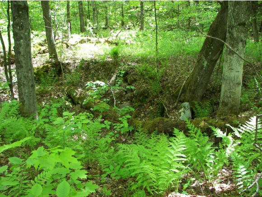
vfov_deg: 39.7
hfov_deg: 51.3
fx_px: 273
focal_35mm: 36
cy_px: 98
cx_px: 131
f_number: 2.8
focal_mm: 6
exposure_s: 1/60
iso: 50
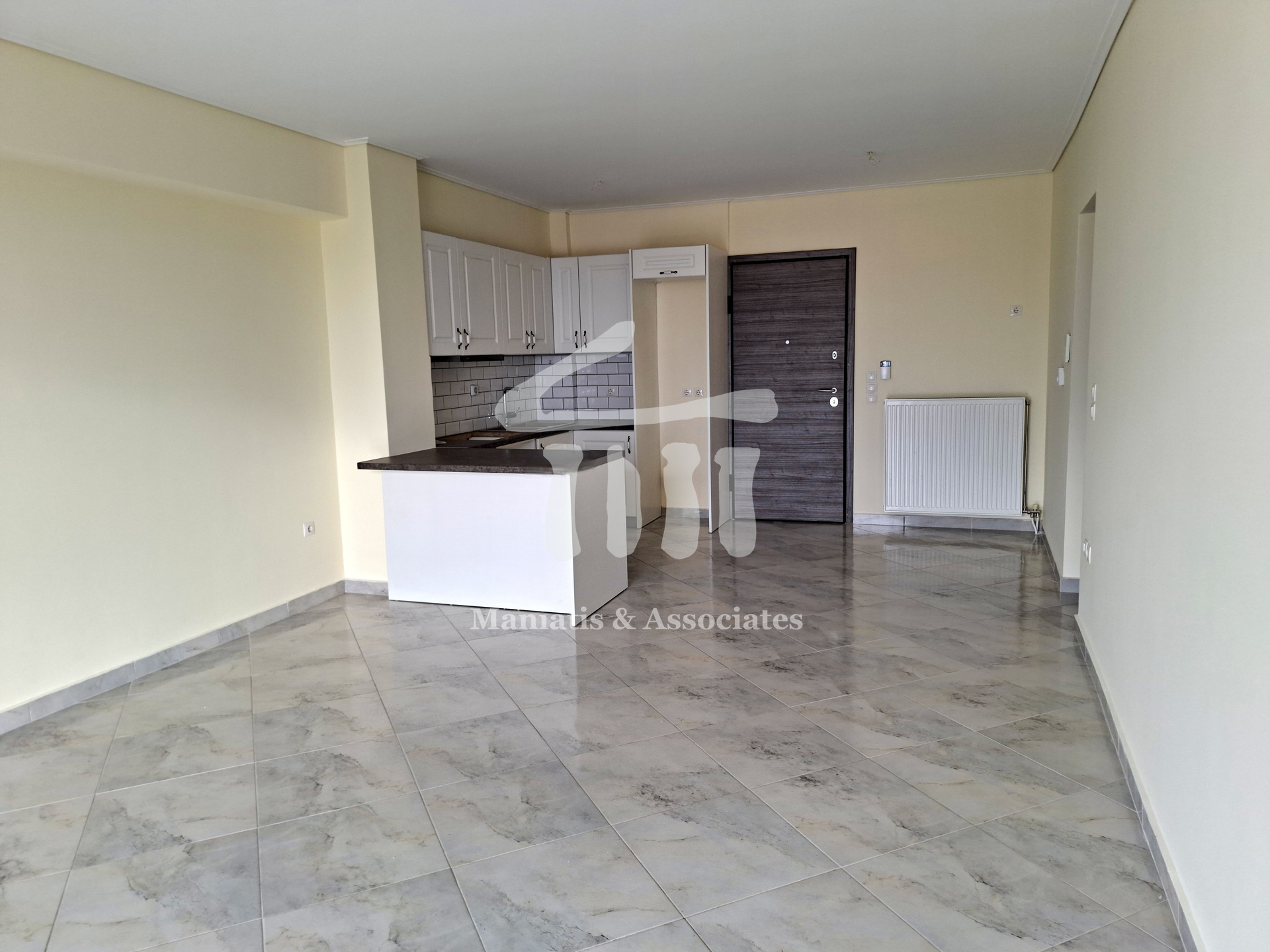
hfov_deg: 73.9
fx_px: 844
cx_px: 635
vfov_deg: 58.9
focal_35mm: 23
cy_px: 476
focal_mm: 5.54
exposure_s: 1/100
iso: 64
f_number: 1.8
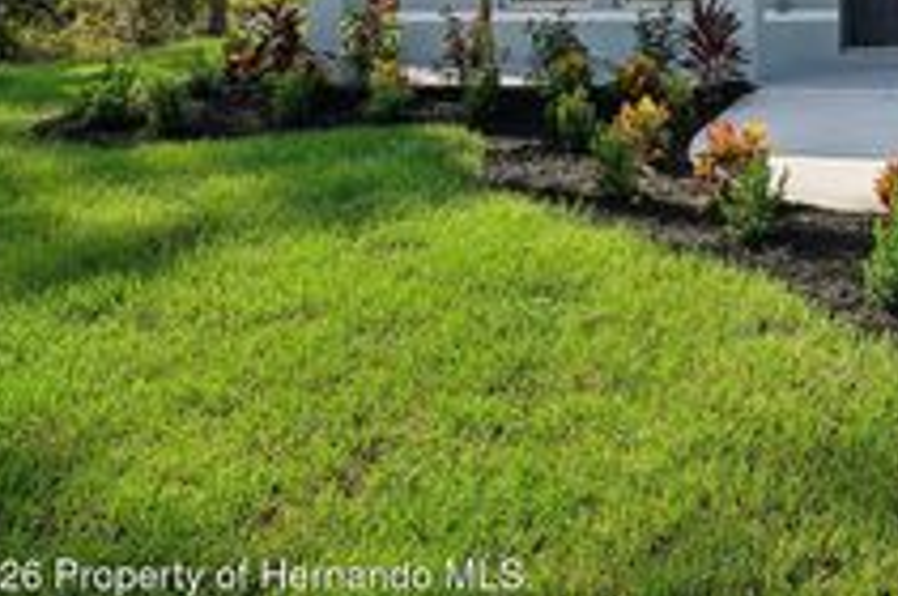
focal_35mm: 38
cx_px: 983
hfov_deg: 41.0
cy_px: -70
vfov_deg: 30.9
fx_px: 946
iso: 400
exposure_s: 1/4000
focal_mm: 16
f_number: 4
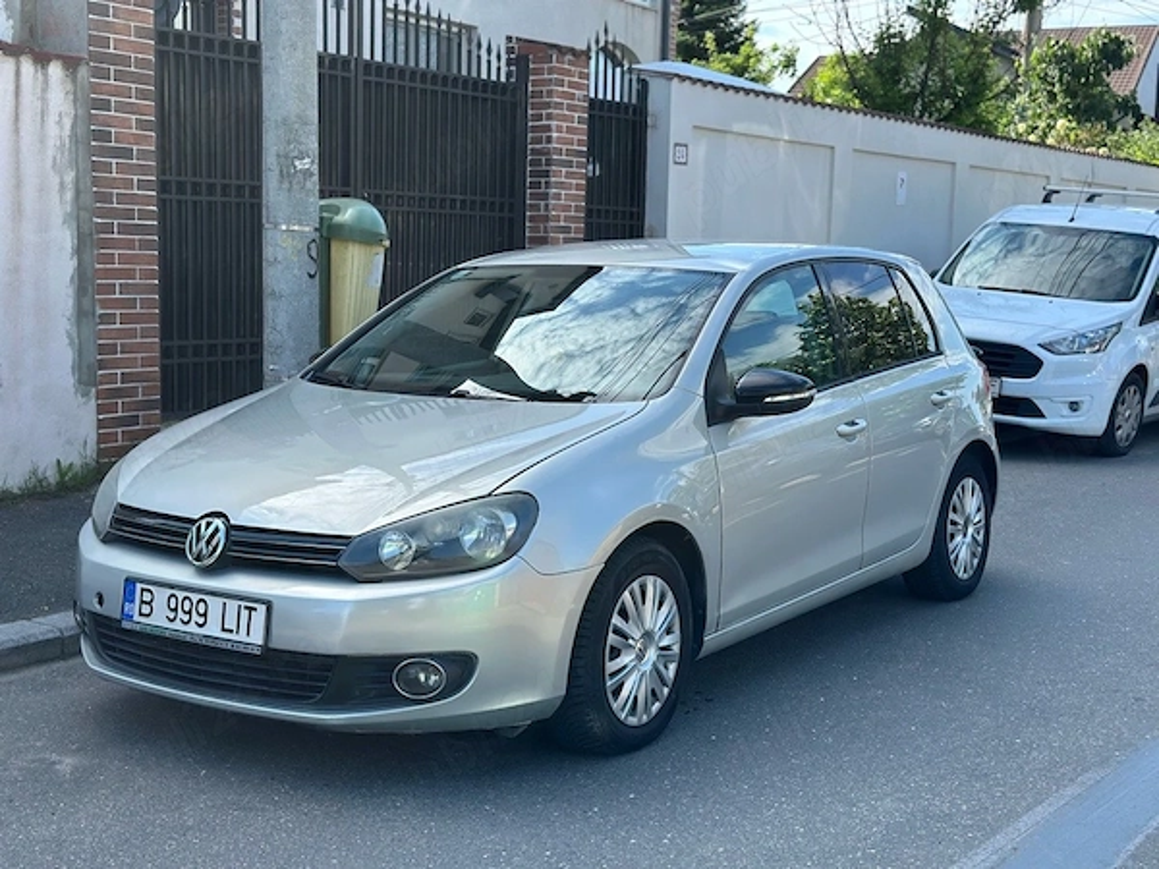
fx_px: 1607
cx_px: 580
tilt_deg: -5.6
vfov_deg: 30.3
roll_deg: -1.3
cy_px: 434
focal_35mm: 48
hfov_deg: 39.7
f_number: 1.78
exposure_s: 1/1916
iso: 100
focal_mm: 6.86
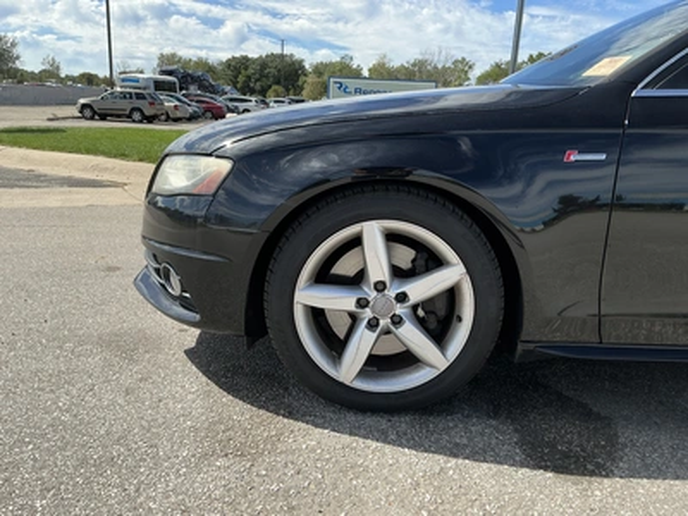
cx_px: 344
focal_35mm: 28
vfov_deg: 49.7
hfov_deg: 63.4
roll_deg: -2.8
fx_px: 557
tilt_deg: -13.6
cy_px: 258
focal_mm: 3
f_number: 1.8
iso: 25
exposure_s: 1/1250
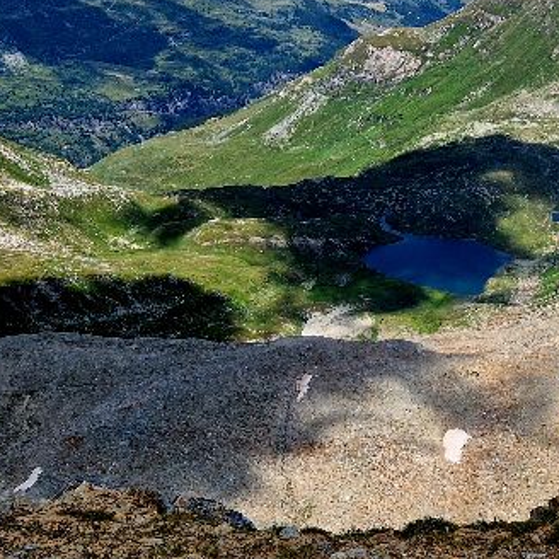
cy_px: 203
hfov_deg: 27.3
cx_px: 419
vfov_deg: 27.6
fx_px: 1133
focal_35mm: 62
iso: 50
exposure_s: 1/2000
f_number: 1.8
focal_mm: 5.4
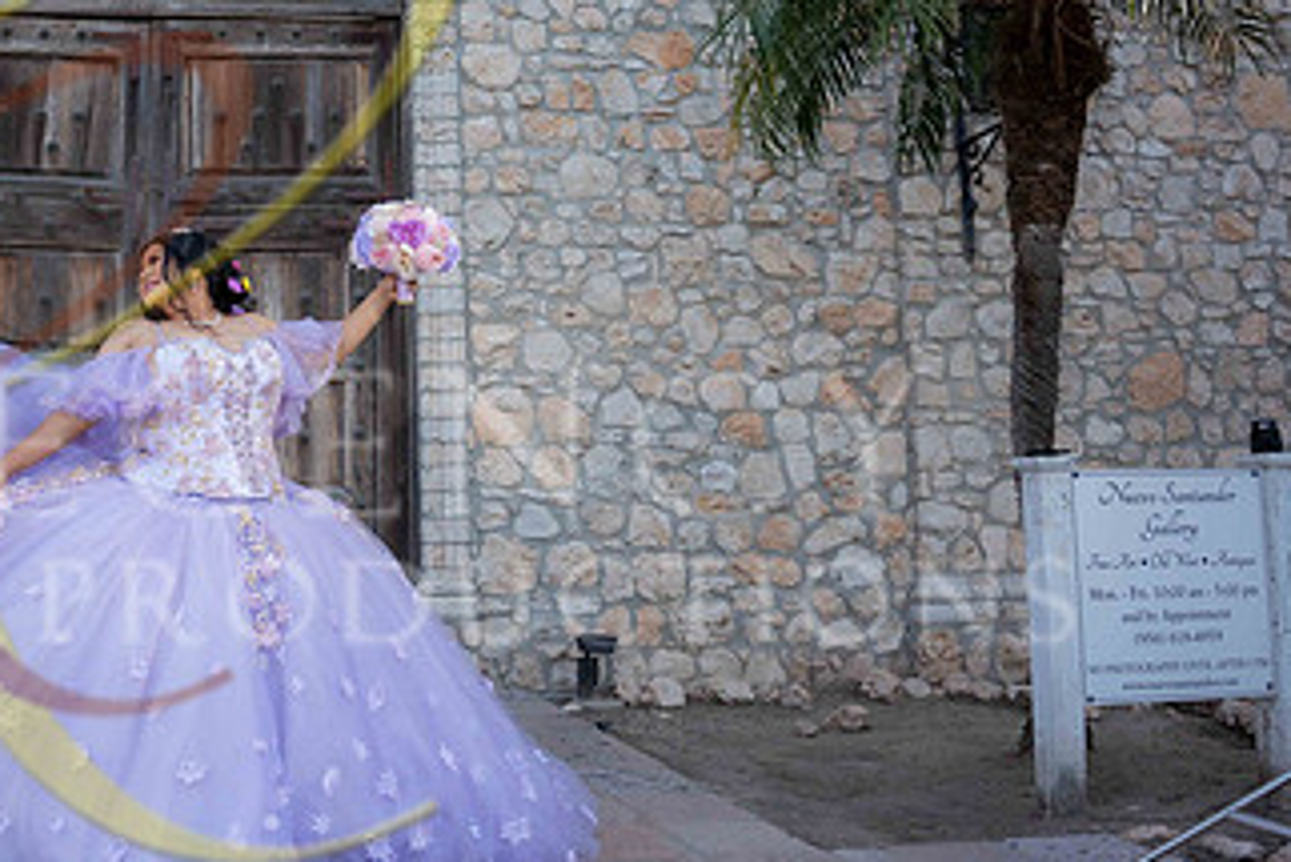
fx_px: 1292
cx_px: 148
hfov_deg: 48.1
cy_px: 359
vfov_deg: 36.8
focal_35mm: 36
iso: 125
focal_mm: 20
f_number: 2.8
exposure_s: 1/640
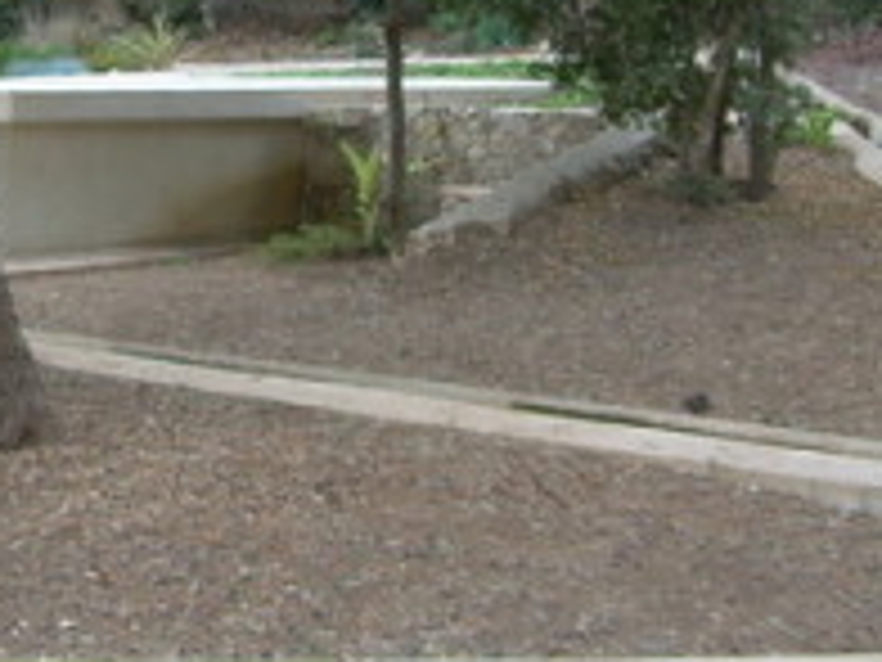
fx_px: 2472
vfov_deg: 15.1
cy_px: 56
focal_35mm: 97
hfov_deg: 19.7
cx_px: 18
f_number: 2.8
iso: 50
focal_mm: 6.3
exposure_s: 1/55
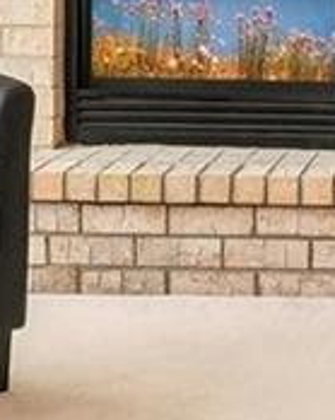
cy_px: -106
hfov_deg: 10.4
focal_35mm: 142
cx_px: 513
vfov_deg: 13.1
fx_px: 1765
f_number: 8
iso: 100
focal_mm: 11
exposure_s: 1/30
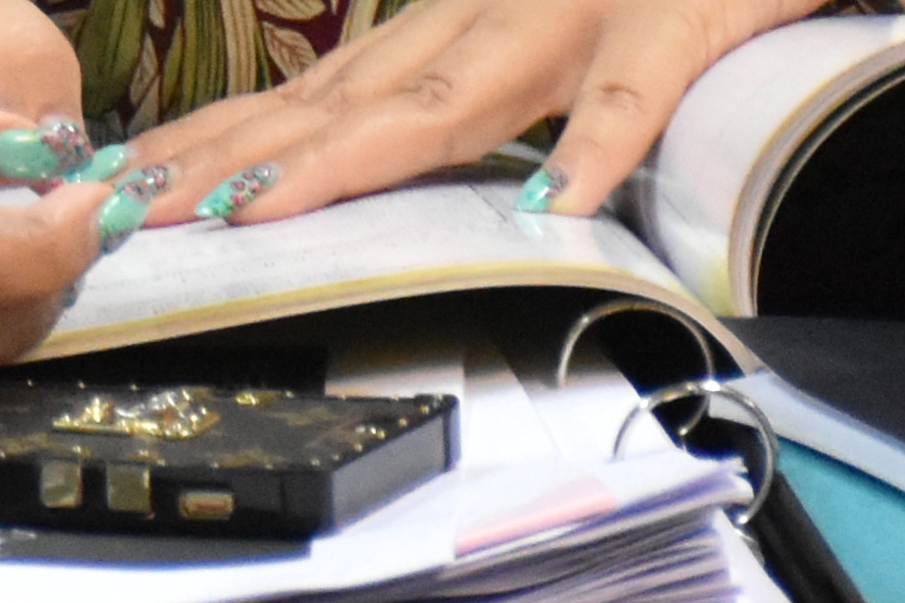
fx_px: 14725
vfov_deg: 2.3
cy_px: -1041
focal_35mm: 586
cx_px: -789
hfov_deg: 3.5
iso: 2500
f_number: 5
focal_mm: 60
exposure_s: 1/60
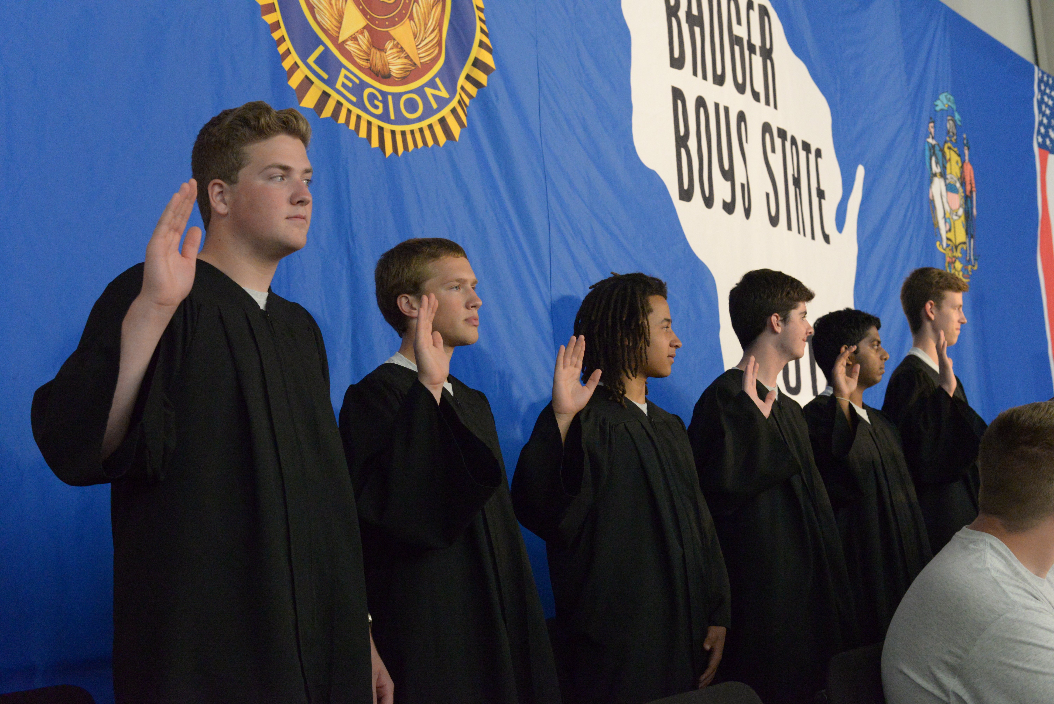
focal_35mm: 50
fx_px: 1464
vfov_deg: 27.0
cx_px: 527
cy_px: 352
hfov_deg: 39.6
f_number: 6.3
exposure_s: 1/125
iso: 6400
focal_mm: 50
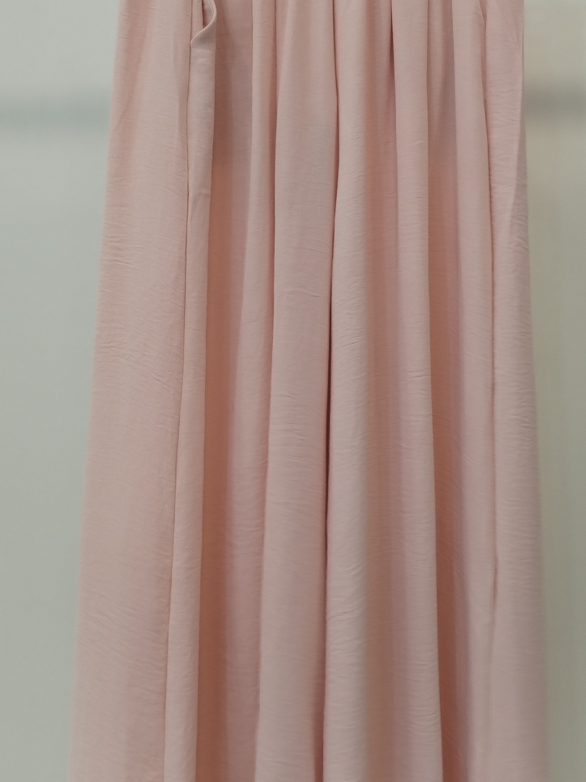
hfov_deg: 28.0
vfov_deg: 36.7
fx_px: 1174
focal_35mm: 52
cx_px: 346
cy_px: 311
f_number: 1.8
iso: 235
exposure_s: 1/60
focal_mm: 4.75
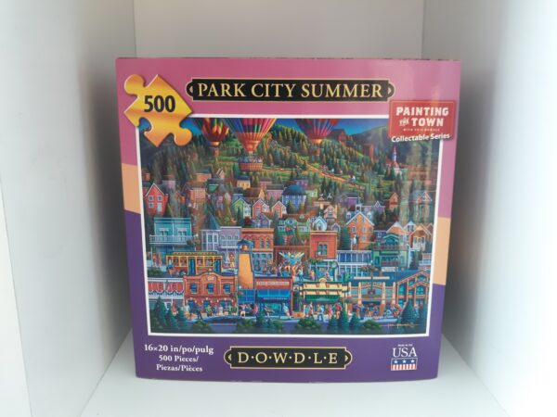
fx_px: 451
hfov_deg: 63.4
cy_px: 208
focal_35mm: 28
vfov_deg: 49.7
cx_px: 278
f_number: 1.7
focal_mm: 3.7
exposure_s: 1/40
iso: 125
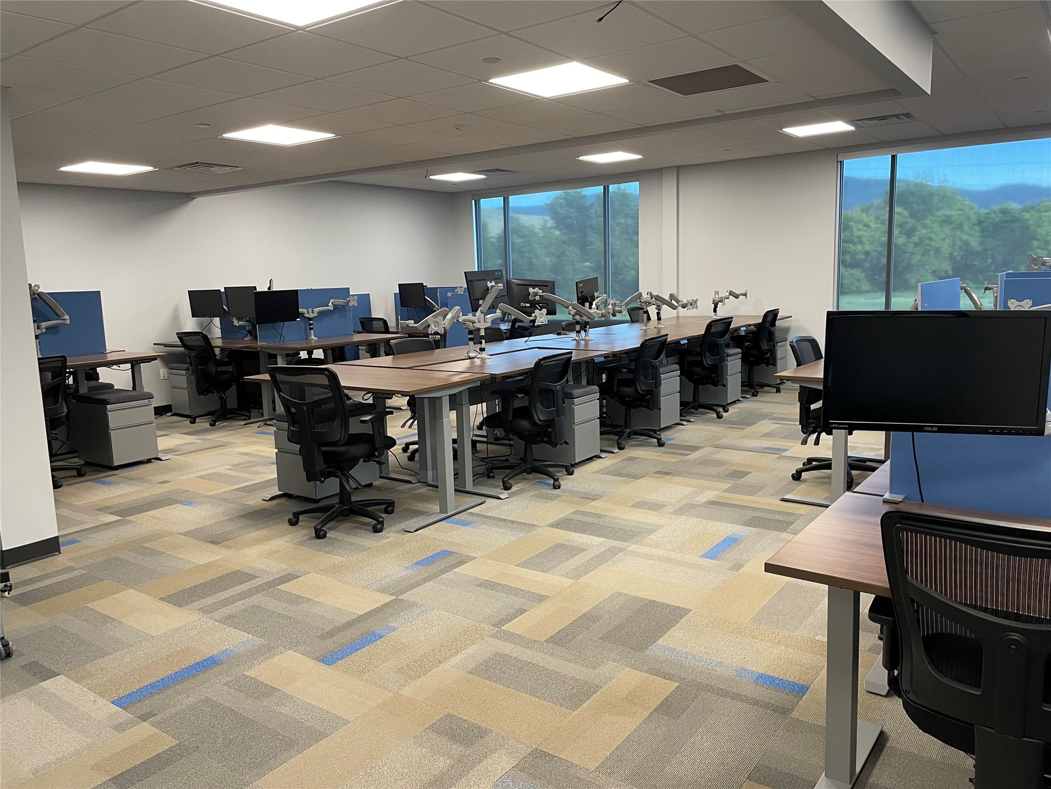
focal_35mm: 26
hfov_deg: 67.3
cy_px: 394
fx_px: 789
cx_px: 526
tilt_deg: -8.6
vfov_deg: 53.1
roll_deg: +1.8
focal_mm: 4.2
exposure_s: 1/60
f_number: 1.6
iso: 160
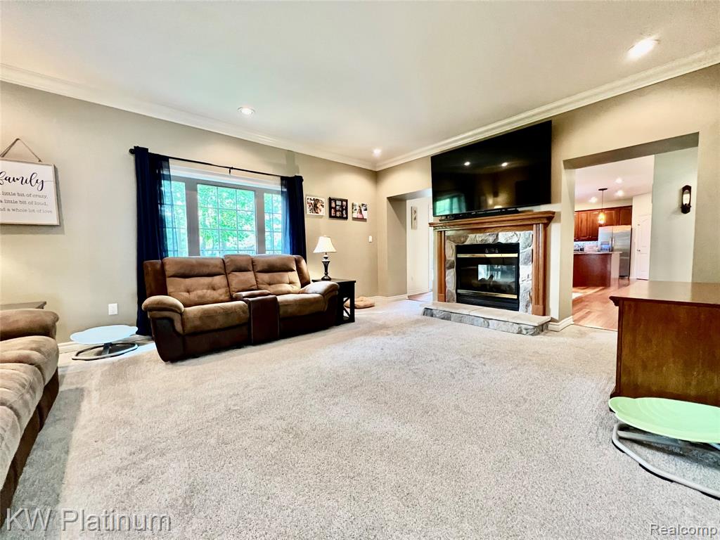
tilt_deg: -4.3
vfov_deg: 89.9
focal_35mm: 13
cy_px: 270
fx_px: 270
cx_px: 360
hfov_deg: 106.2
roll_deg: +0.2
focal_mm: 1.57
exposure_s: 1/60
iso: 500
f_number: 1.8
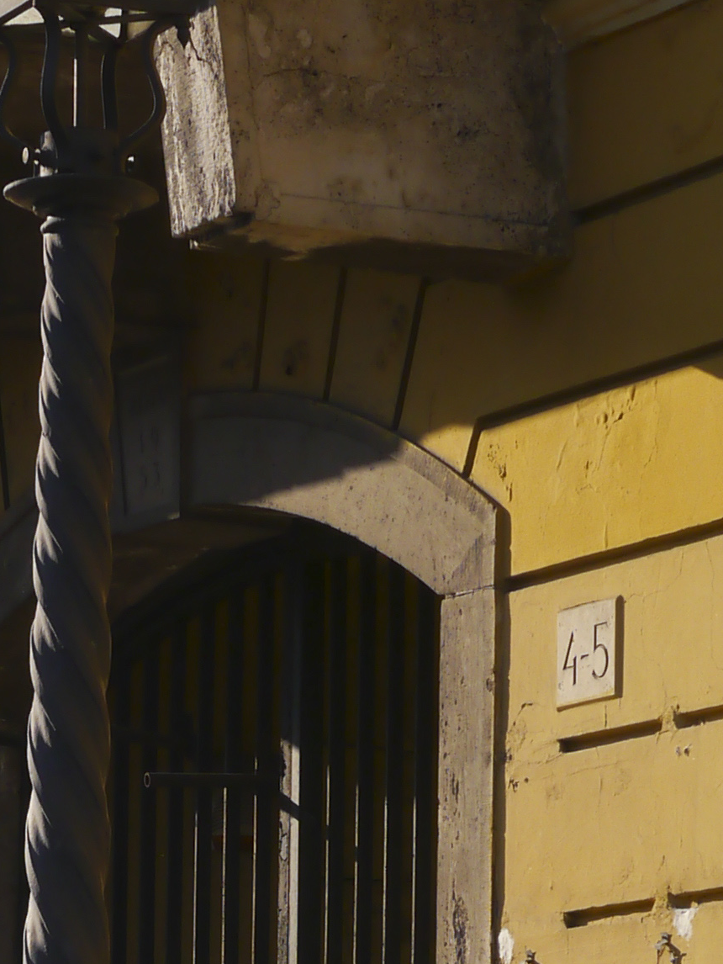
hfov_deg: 7.4
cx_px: 50
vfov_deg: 9.7
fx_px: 5595
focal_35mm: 201
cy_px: 1236
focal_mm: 25
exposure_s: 1/320
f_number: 9
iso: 160
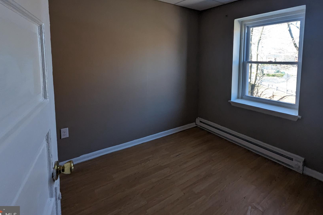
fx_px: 153
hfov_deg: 93.1
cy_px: 70
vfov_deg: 68.3
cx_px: 173
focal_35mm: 17
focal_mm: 1.95
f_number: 2.2
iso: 174
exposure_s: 1/225
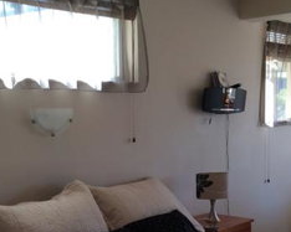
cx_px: 149
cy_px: 179
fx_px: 568
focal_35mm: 66
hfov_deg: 28.7
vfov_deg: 22.9
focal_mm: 3.3
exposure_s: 1/60
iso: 40
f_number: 2.4
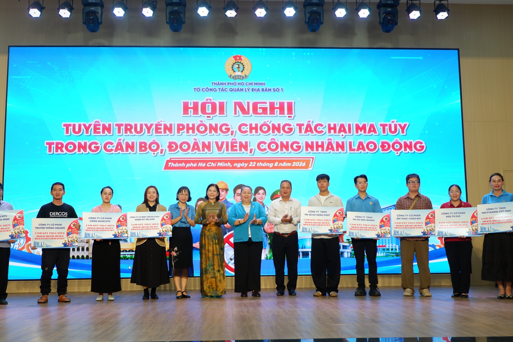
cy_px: 175
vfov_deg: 33.4
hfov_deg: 48.5
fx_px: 570
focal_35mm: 40
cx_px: 254
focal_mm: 24.3
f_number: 4.2
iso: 200
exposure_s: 1/58
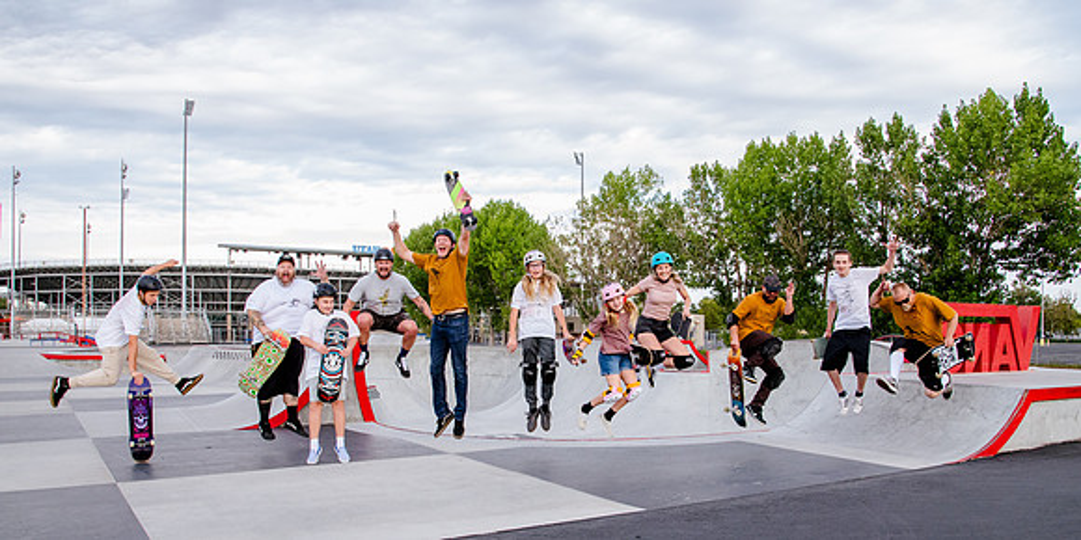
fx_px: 834
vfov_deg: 35.7
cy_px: 339
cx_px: 534
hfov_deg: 65.9
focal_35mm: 30
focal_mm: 24
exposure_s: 1/250
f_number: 9
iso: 2500
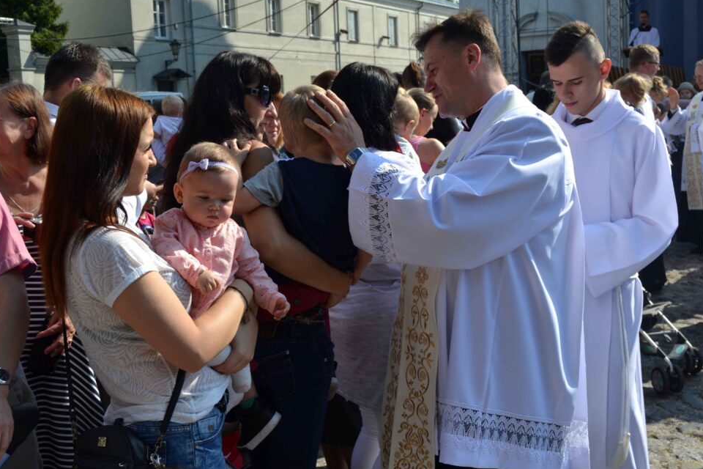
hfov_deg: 41.1
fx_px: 937
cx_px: 342
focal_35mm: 48
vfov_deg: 28.1
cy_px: 230
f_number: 8
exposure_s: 1/250
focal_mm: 30
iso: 100
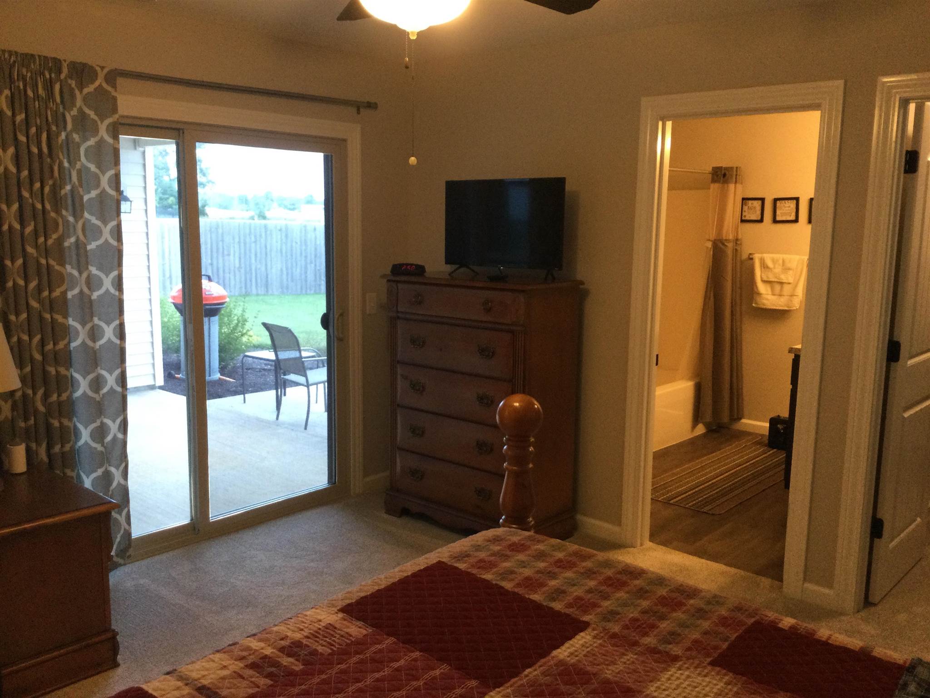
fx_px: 833
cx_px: 465
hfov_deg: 58.4
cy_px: 349
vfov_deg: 45.4
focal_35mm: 31
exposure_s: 1/30
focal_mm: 3.3
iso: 100
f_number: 2.4
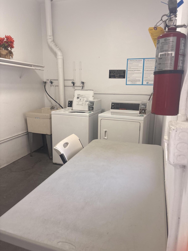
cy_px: 126
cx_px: 94
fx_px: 188
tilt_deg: -10.7
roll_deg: -1.0
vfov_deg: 67.3
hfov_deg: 53.1
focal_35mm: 26
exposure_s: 1/121
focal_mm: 5.96
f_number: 1.6
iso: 100
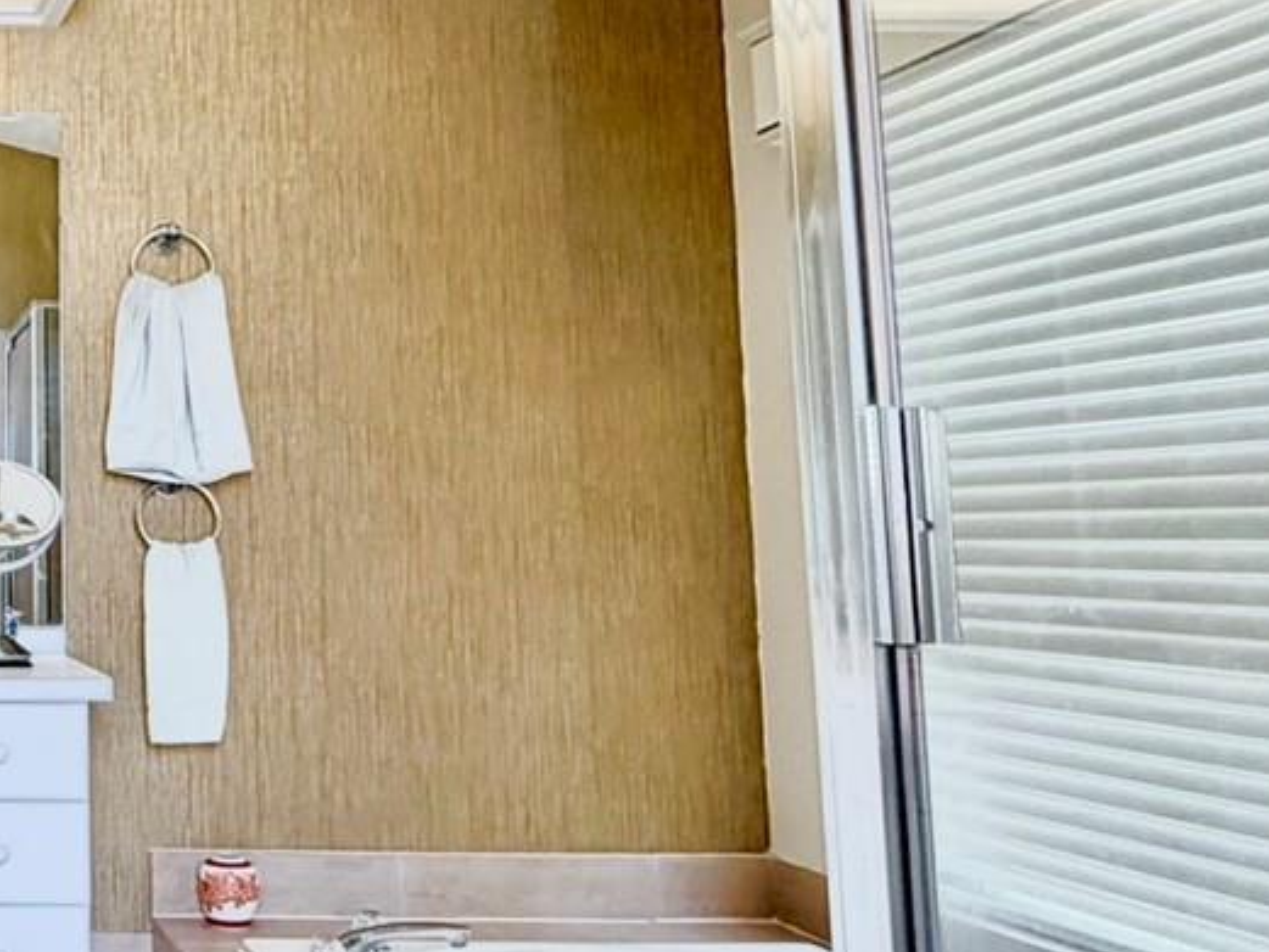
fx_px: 1577
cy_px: 365
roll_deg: -0.2
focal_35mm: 43
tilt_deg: +6.5
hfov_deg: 36.7
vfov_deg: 33.5
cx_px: -139
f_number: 2.2
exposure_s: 1/120
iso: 100
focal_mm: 2.22
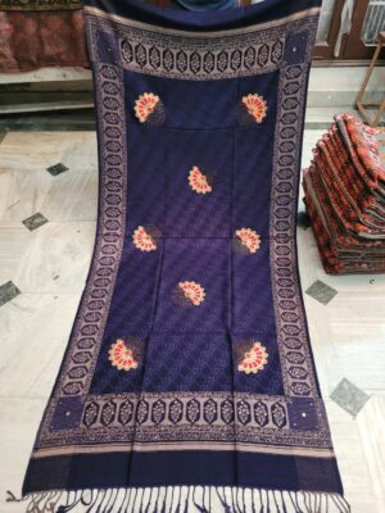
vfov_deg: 67.3
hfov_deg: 53.1
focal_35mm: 26
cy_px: 256
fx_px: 386
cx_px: 192
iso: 500
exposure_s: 1/50
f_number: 1.8
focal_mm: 5.4
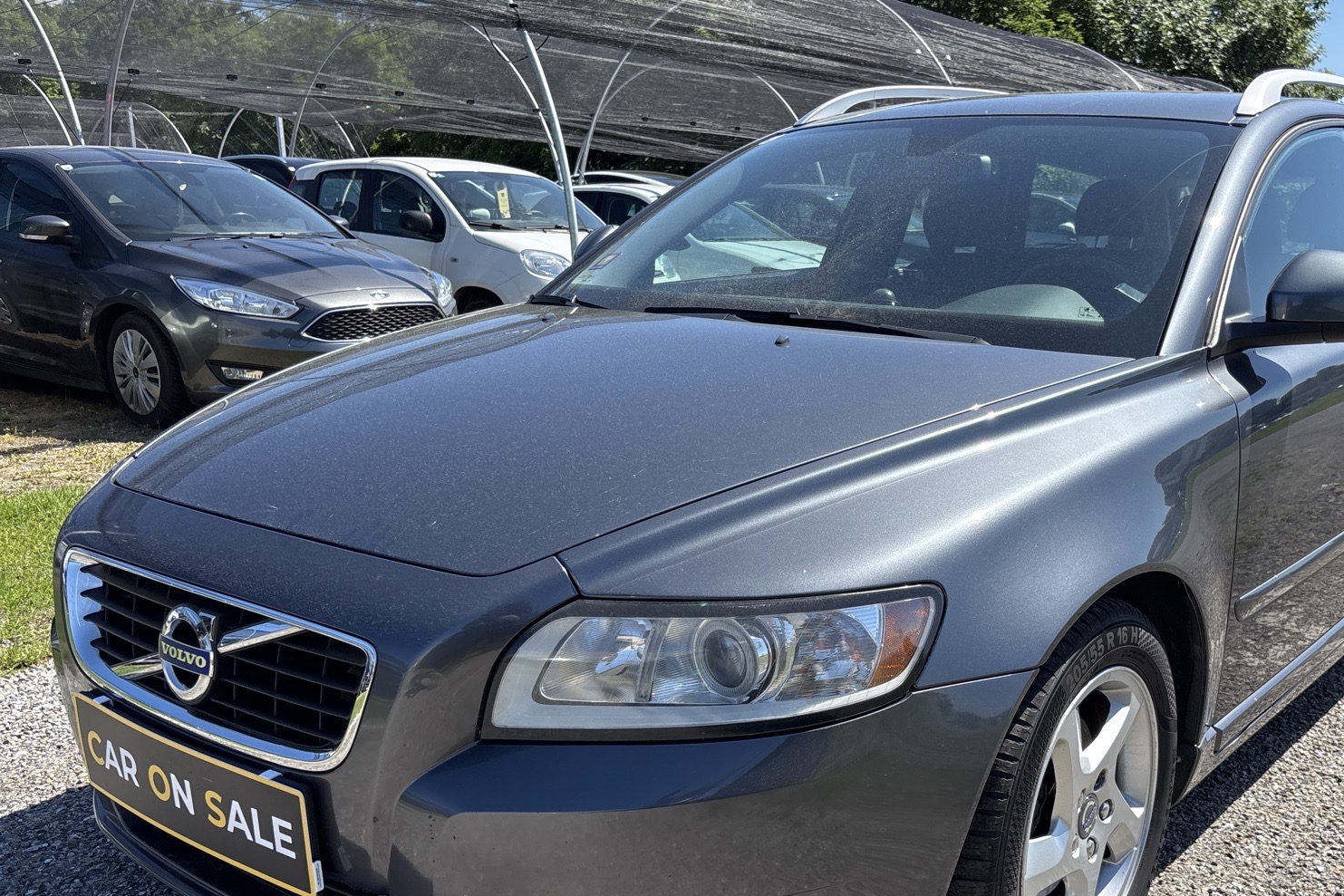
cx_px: 835
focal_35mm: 35
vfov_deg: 37.6
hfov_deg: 53.9
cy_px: 557
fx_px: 1307
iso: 50
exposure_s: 1/1783
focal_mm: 5.96
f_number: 1.6
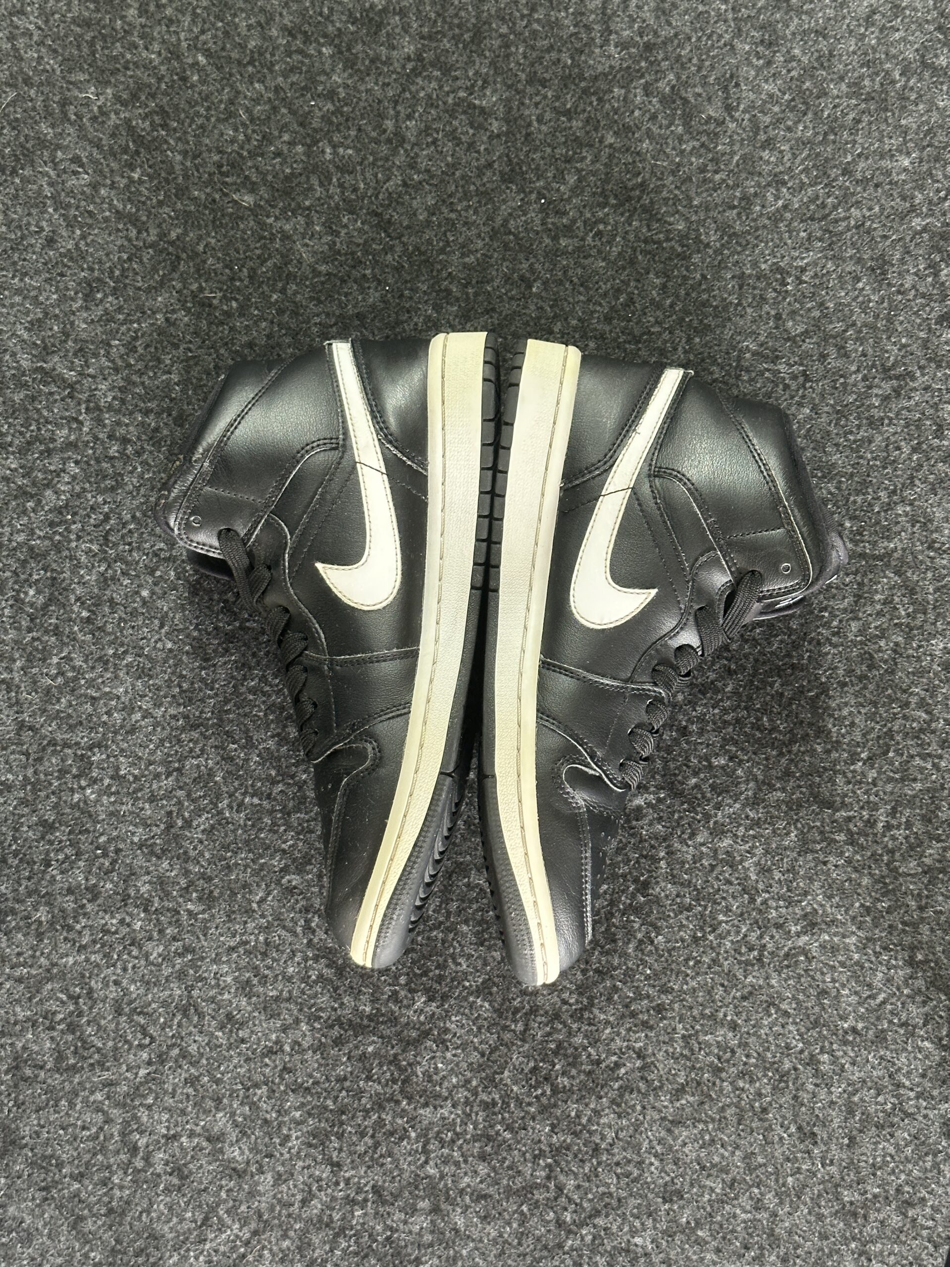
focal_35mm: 48
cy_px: 634
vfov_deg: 39.7
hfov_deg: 30.3
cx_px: 475
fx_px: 1756
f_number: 1.78
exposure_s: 1/33
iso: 320
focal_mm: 6.86
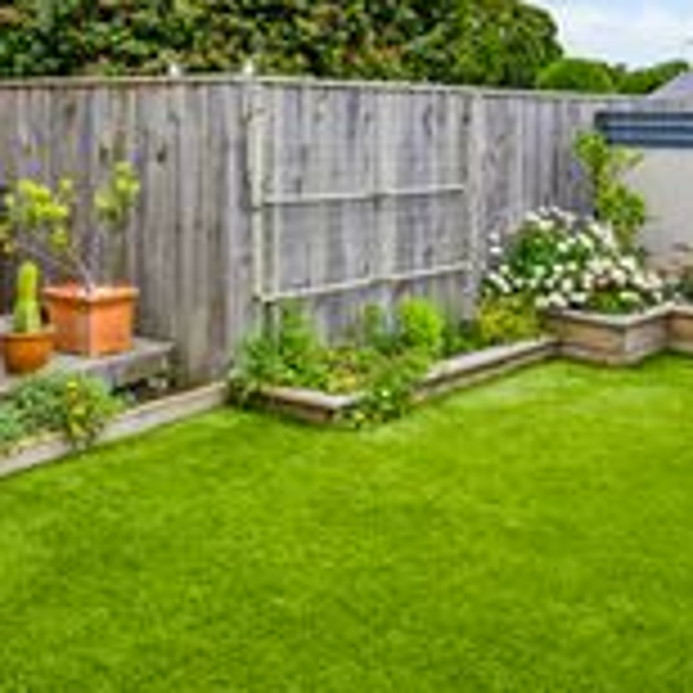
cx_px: 189
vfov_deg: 36.8
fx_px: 997
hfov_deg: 37.6
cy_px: 119
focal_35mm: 44
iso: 320
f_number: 7.1
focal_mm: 17
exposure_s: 1/500
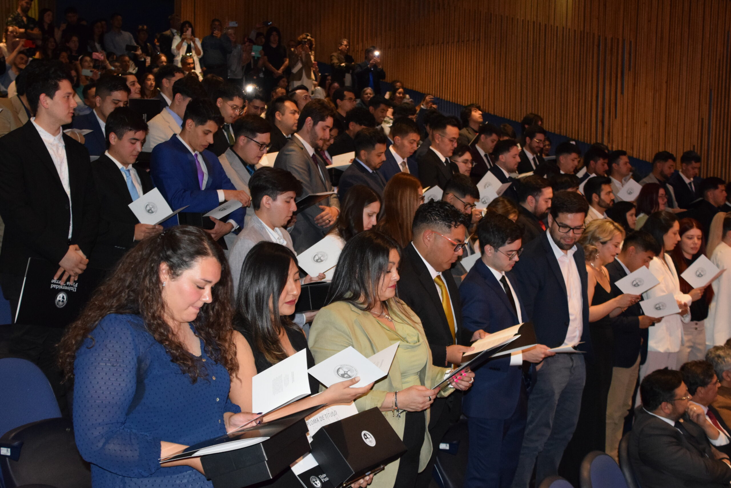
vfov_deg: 28.1
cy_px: 244
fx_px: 975
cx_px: 366
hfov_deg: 41.1
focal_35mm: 48
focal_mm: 32
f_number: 4
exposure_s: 1/60
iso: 3200
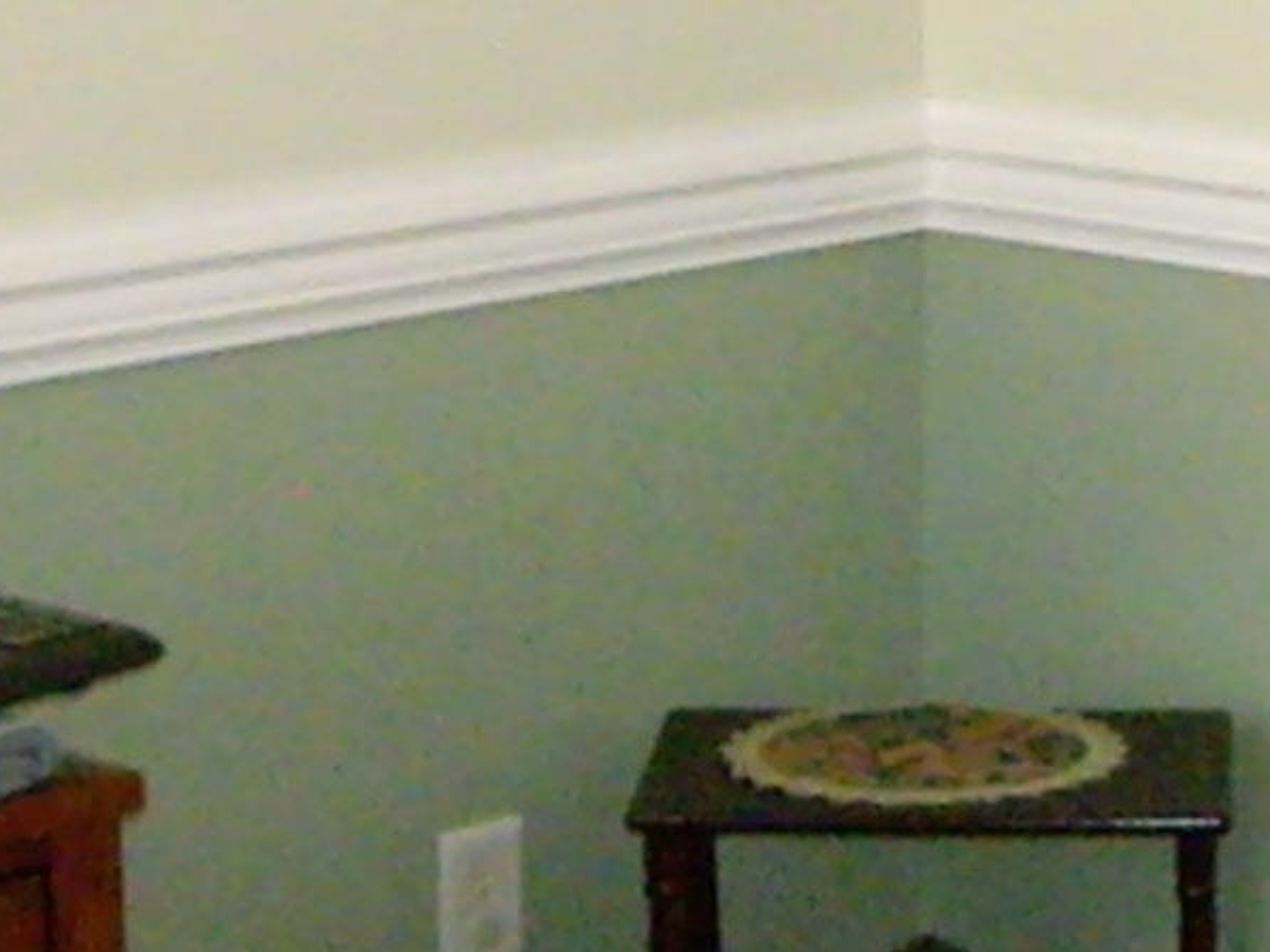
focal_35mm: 147
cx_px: 1063
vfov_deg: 10.0
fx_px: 5393
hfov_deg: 13.3
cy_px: 0
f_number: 2.7
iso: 800
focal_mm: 6.2
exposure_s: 1/100
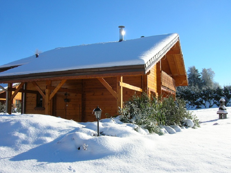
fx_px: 234
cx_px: 116
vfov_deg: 40.7
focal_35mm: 35
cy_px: 86
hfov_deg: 52.6
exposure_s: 1/395
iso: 50
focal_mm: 5.8
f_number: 4.9
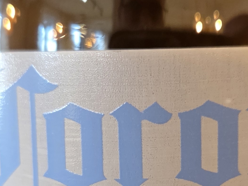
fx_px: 631
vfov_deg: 16.5
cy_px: 181
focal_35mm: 88
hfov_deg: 22.2
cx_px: 139
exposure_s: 1/100
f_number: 1.8
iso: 1000
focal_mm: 5.4
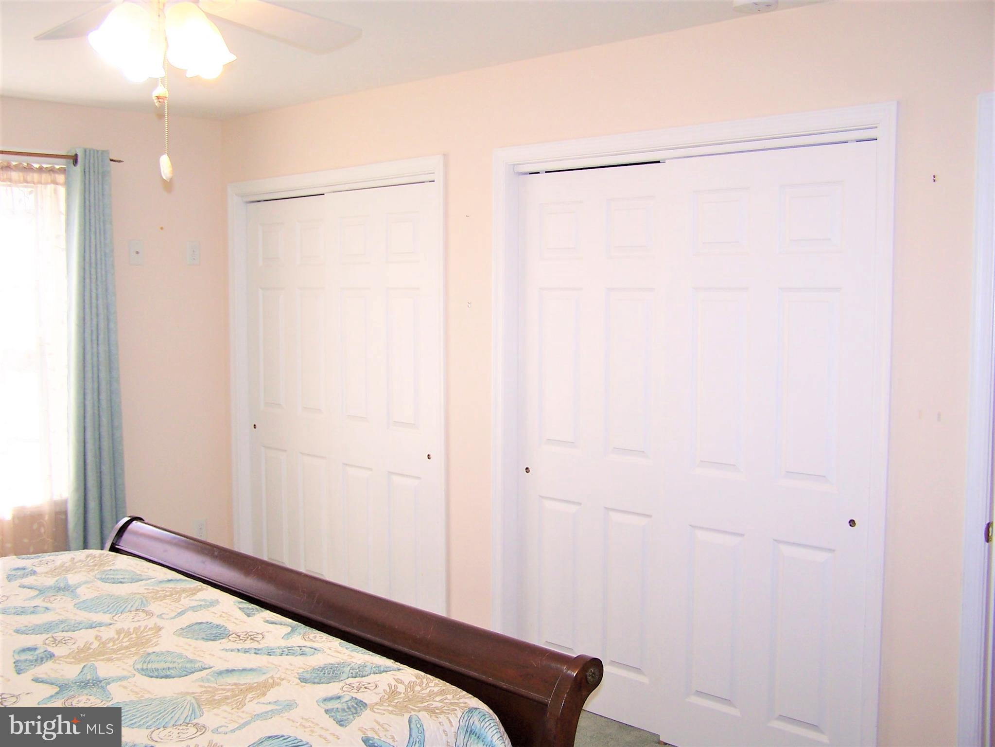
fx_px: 1092
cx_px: 498
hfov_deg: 49.0
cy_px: 374
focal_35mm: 38
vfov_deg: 37.7
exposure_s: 1/60
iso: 80
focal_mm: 6.3
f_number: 2.8
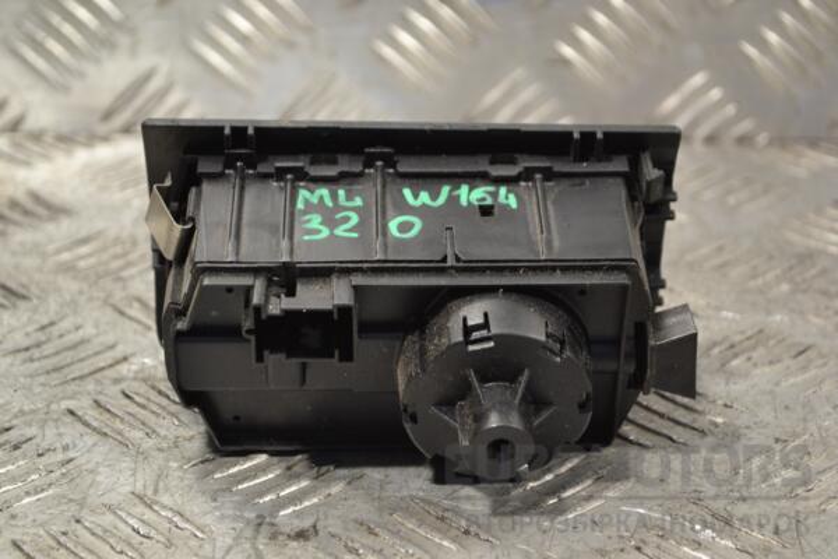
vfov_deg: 16.6
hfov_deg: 24.6
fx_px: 1920
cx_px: 419
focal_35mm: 82
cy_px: 280
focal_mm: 55
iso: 450
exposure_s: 1/30
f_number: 5.6
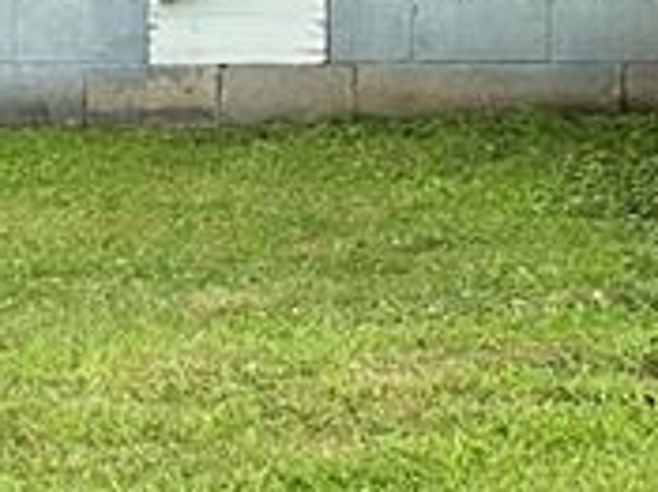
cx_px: 925
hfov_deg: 7.0
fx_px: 5338
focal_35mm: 281
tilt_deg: +1.9
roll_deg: -0.1
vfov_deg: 5.2
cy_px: -447
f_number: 1.78
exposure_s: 1/4566
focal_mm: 6.86
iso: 100
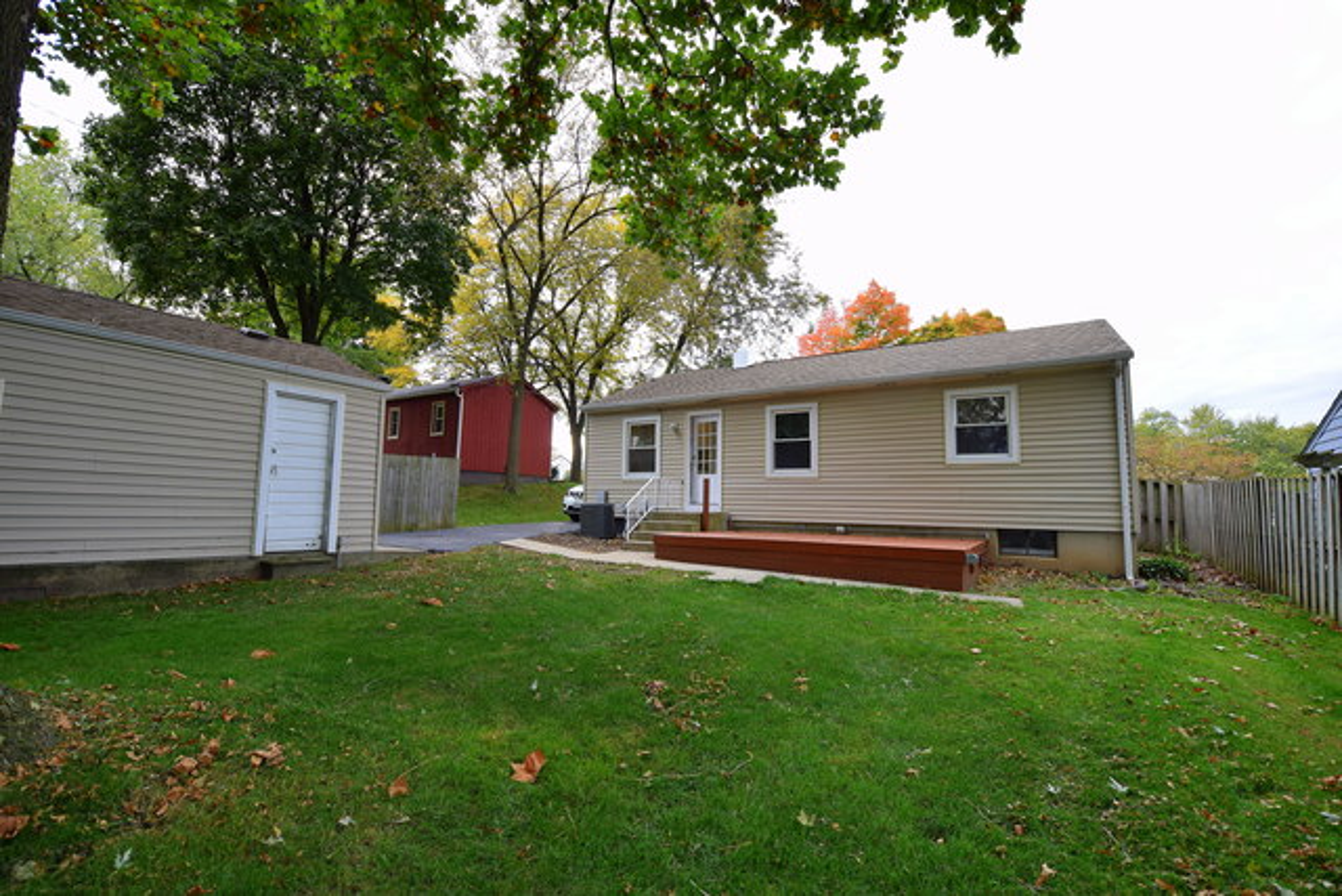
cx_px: 671
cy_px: 448
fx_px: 559
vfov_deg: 77.4
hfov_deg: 100.4
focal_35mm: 15
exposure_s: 1/125
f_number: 5.6
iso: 400
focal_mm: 10
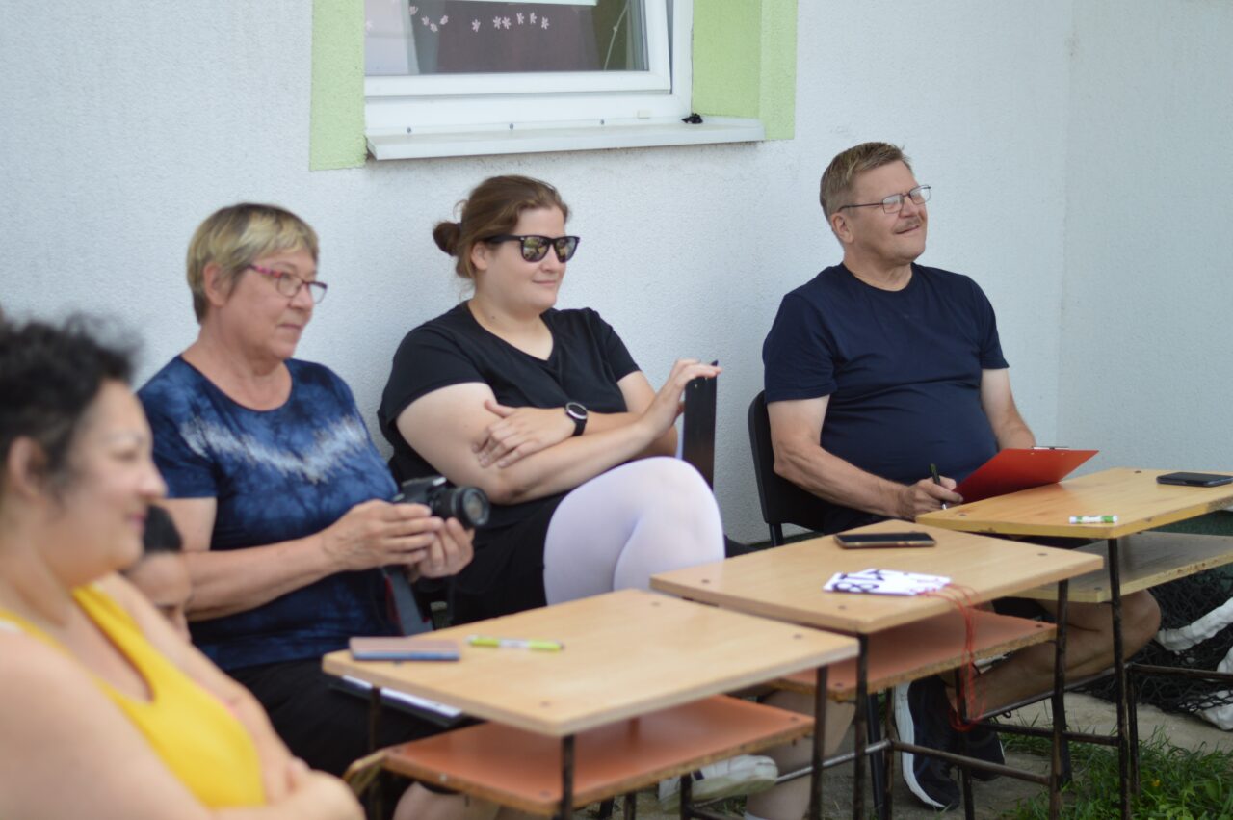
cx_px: 616
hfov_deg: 27.0
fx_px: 2566
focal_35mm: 75
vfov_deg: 18.1
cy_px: 410
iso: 200
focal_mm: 50
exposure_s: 1/2000
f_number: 1.8
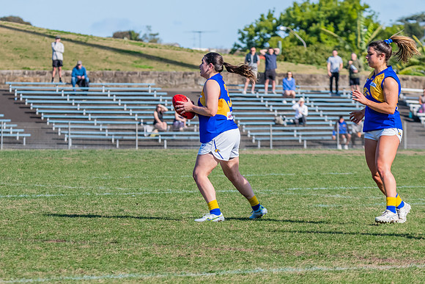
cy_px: 113
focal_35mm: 349
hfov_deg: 5.9
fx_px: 4125
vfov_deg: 3.9
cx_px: 174
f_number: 10
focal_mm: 210
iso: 800
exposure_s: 1/1600
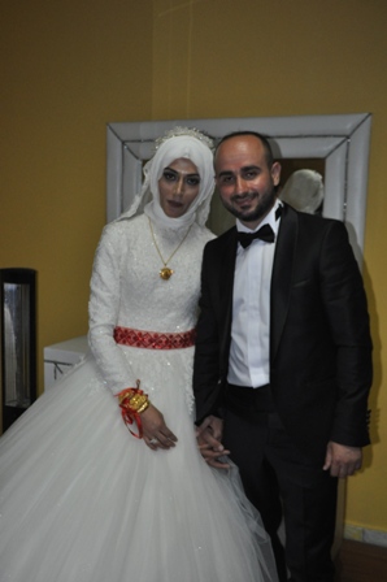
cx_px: 194
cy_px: 291
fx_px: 654
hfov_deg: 33.0
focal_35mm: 40
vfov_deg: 48.0
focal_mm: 27
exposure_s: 1/60
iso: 800
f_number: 3.8
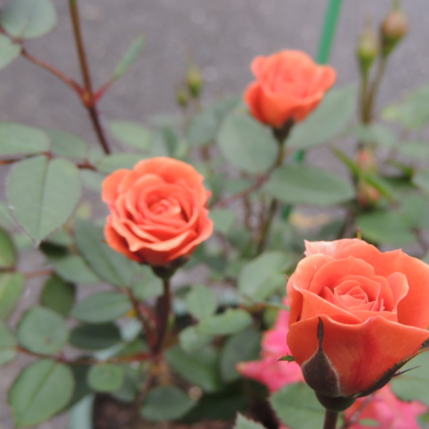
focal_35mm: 51
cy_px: 215
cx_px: 251
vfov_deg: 33.4
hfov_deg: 33.3
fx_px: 715
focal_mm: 7.6
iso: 100
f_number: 3.4
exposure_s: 1/60
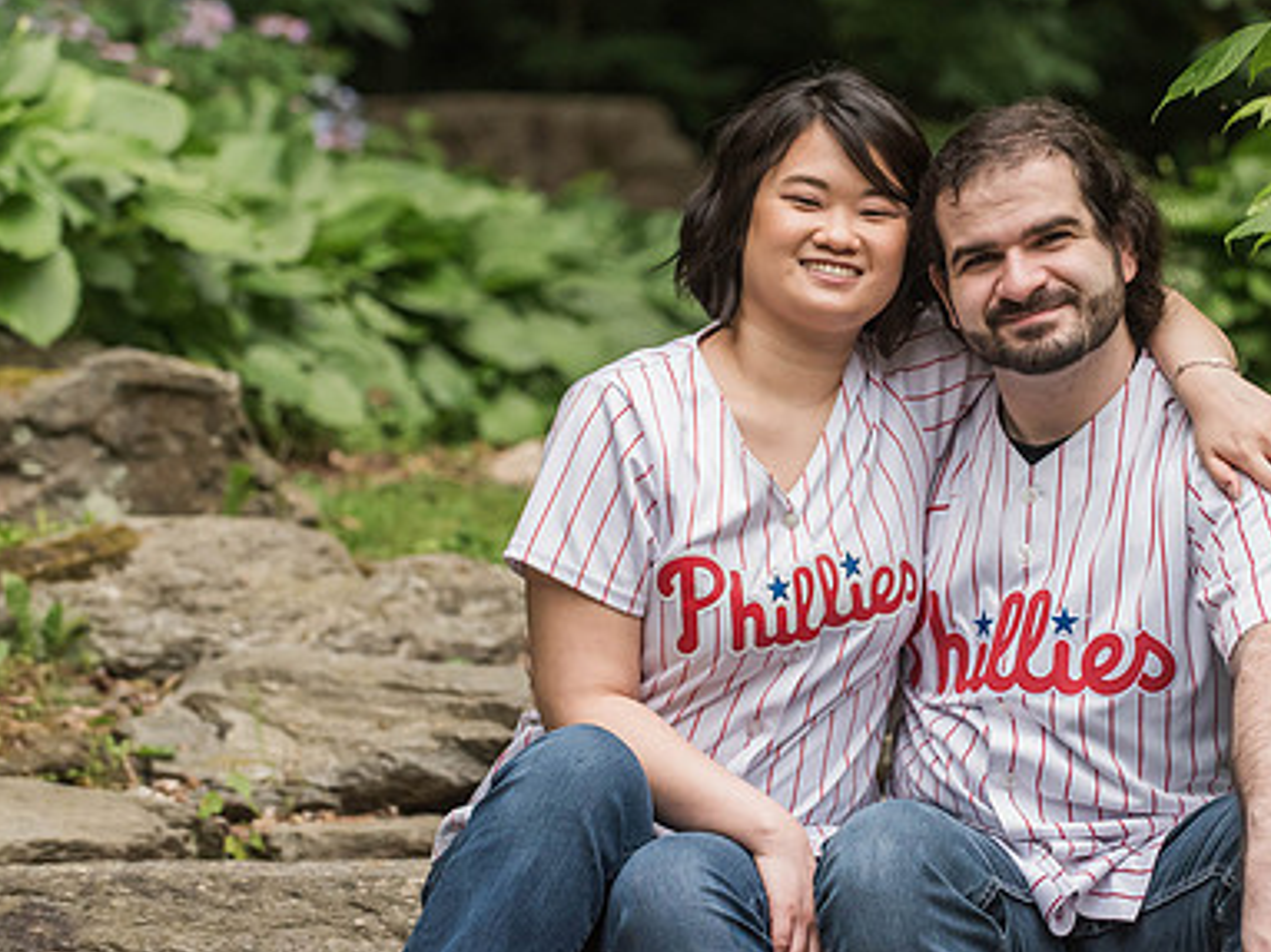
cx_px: 924
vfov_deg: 8.2
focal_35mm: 181
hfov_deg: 10.9
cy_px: 388
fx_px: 6644
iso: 2000
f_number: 4
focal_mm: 120
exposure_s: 1/1250
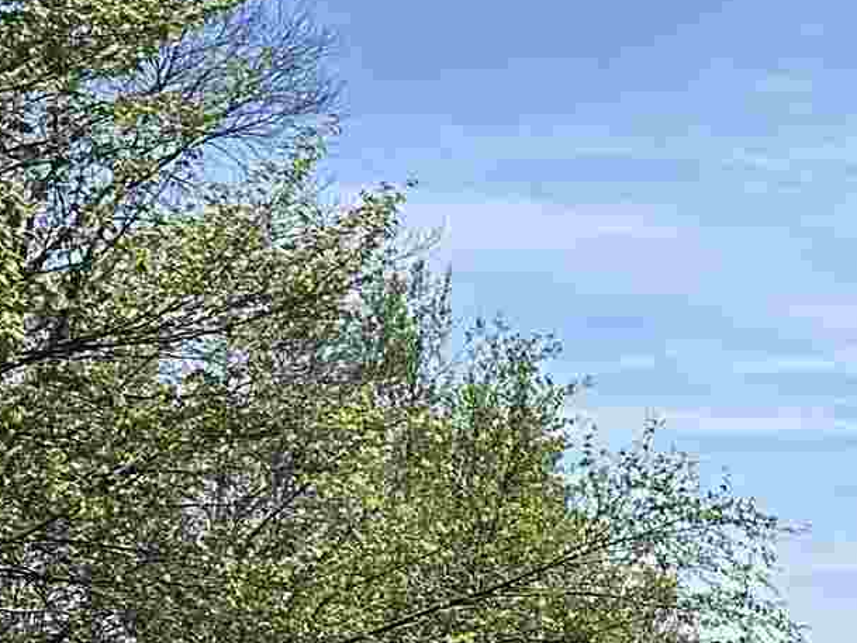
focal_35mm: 121
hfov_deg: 14.7
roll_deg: +0.2
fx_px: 2996
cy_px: 924
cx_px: 1420
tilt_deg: -2.8
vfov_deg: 11.8
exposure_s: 1/7042
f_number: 1.78
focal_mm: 6.86
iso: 80
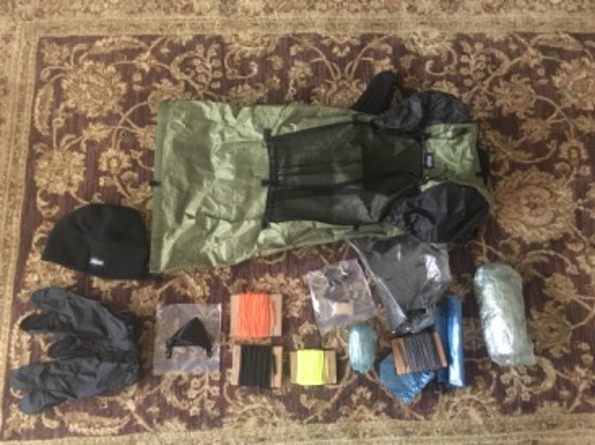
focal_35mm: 29
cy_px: 222
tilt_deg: -76.8
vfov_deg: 48.2
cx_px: 298
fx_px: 498
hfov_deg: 61.7
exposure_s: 1/15
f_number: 2.2
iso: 320
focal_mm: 4.15
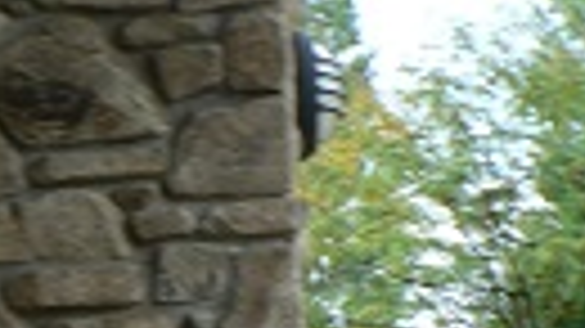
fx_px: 1876
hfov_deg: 16.5
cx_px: -230
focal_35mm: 121
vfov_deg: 9.7
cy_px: 517
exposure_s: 1/100
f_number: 3.6
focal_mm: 6
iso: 80
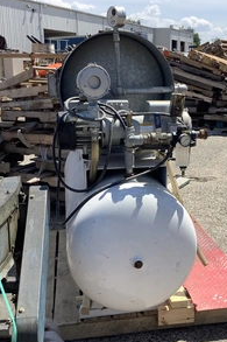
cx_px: 139
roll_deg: -0.4
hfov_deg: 30.4
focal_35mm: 44
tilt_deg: -16.4
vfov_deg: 44.5
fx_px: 417
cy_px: 170
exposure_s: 1/1314
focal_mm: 3.3
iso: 25
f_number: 2.4
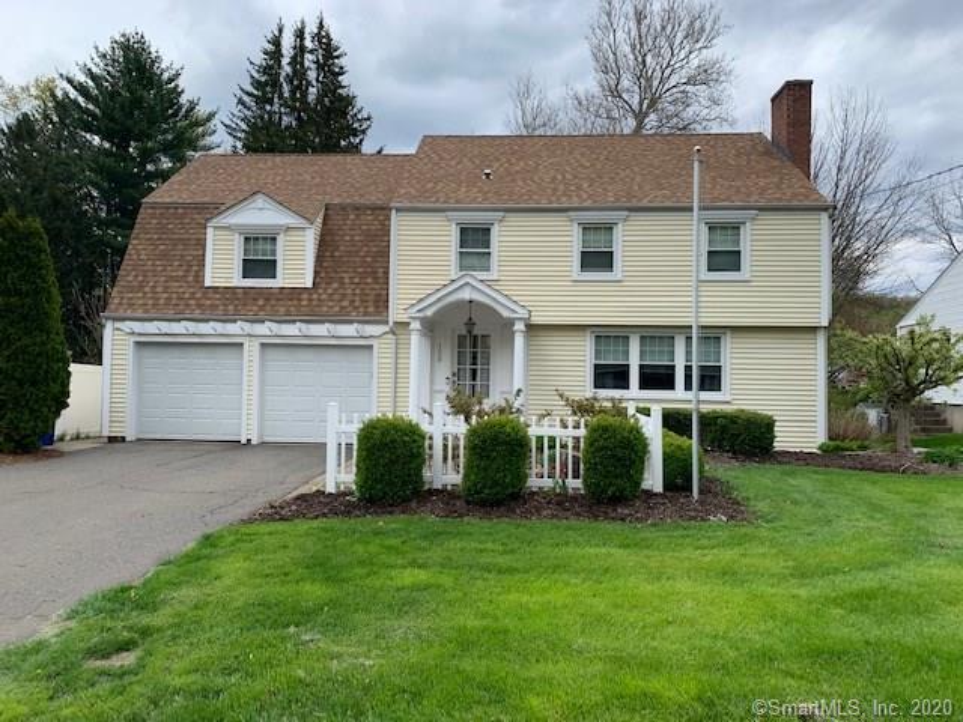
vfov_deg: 53.1
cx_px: 482
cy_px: 361
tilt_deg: +0.1
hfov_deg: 67.3
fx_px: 723
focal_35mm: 26
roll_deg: -0.9
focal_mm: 4.25
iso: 25
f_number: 1.8
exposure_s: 1/583
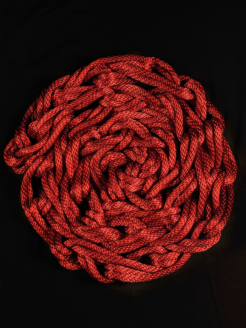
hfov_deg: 30.3
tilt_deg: -78.9
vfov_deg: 39.7
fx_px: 455
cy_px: 164
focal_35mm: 48
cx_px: 123
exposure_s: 1/40
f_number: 1.78
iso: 400
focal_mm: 6.76
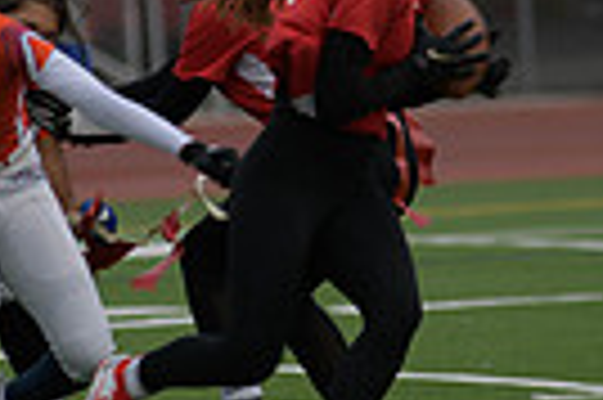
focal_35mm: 781
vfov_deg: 1.8
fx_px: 13066
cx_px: 324
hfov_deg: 2.6
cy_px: 97
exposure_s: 1/200
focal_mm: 180
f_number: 2.8
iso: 72
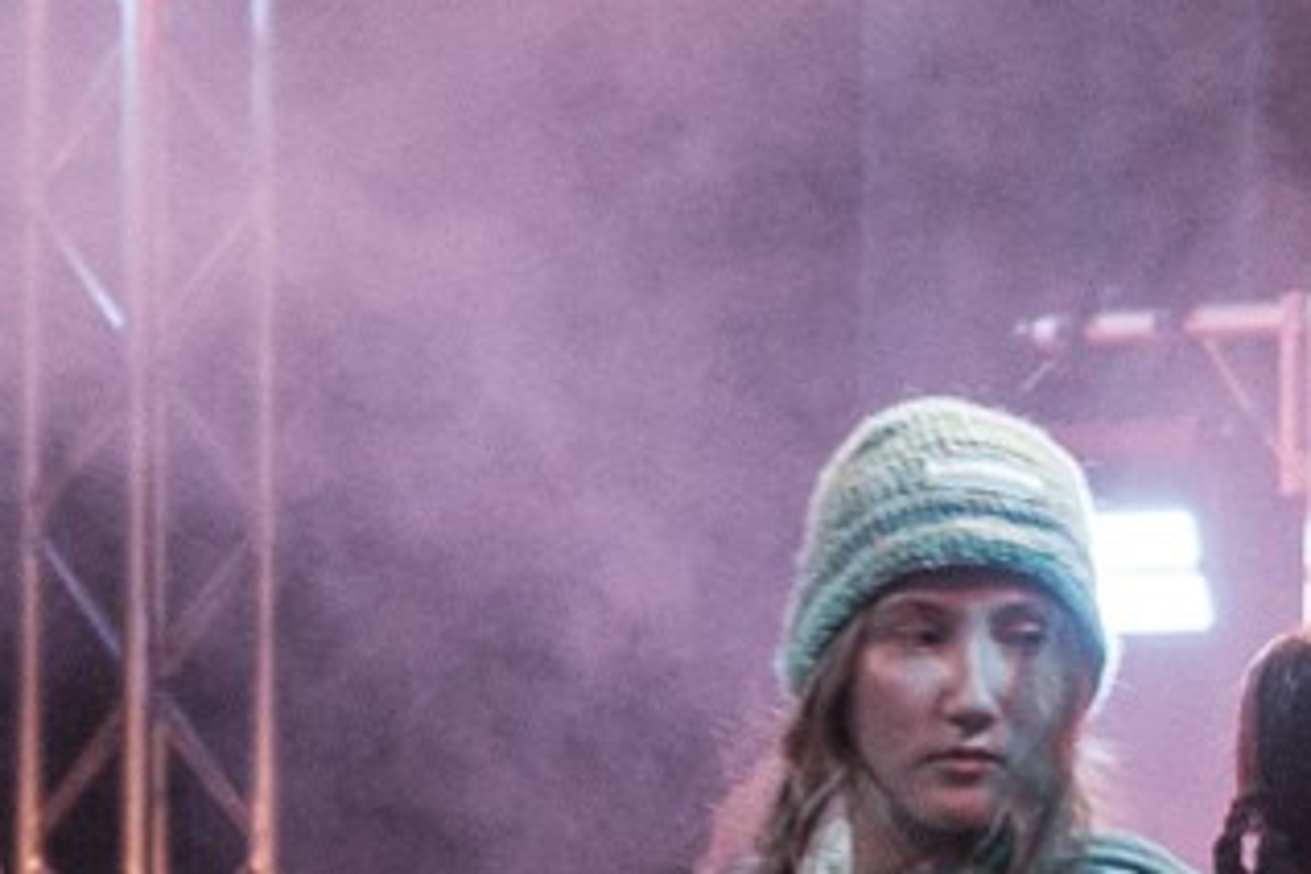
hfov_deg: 6.3
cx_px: 351
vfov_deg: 4.2
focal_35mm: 326
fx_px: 11871
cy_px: 1215
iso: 1600
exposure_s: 1/160
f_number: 2.8
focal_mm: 32.9
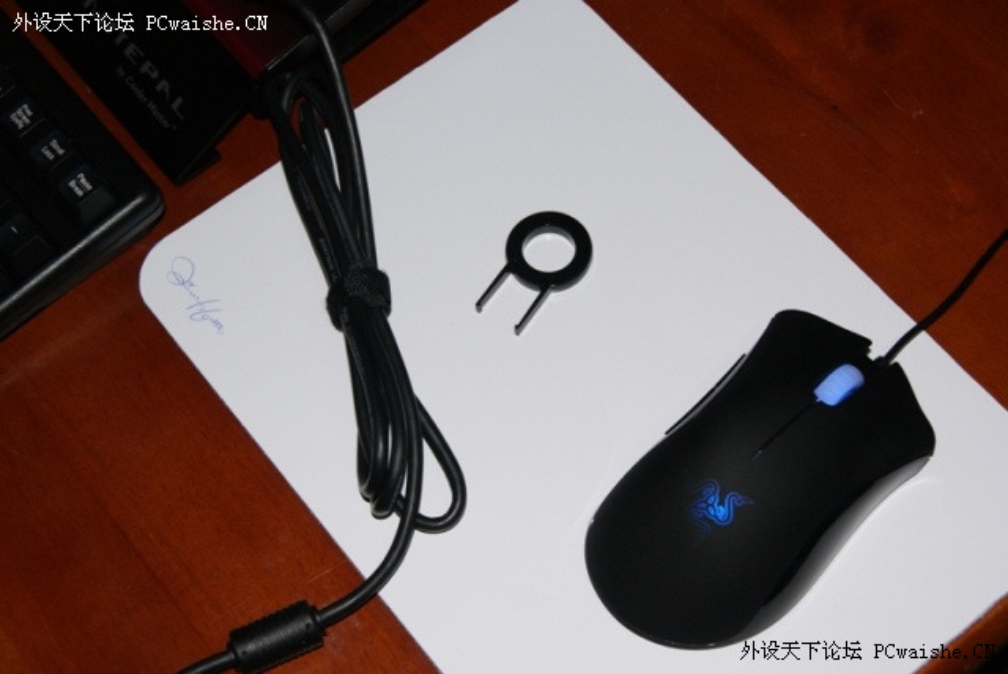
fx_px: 1681
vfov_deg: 22.7
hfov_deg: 33.4
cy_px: 337
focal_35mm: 60
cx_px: 504
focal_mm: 40
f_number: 5.6
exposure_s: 1/60
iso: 400
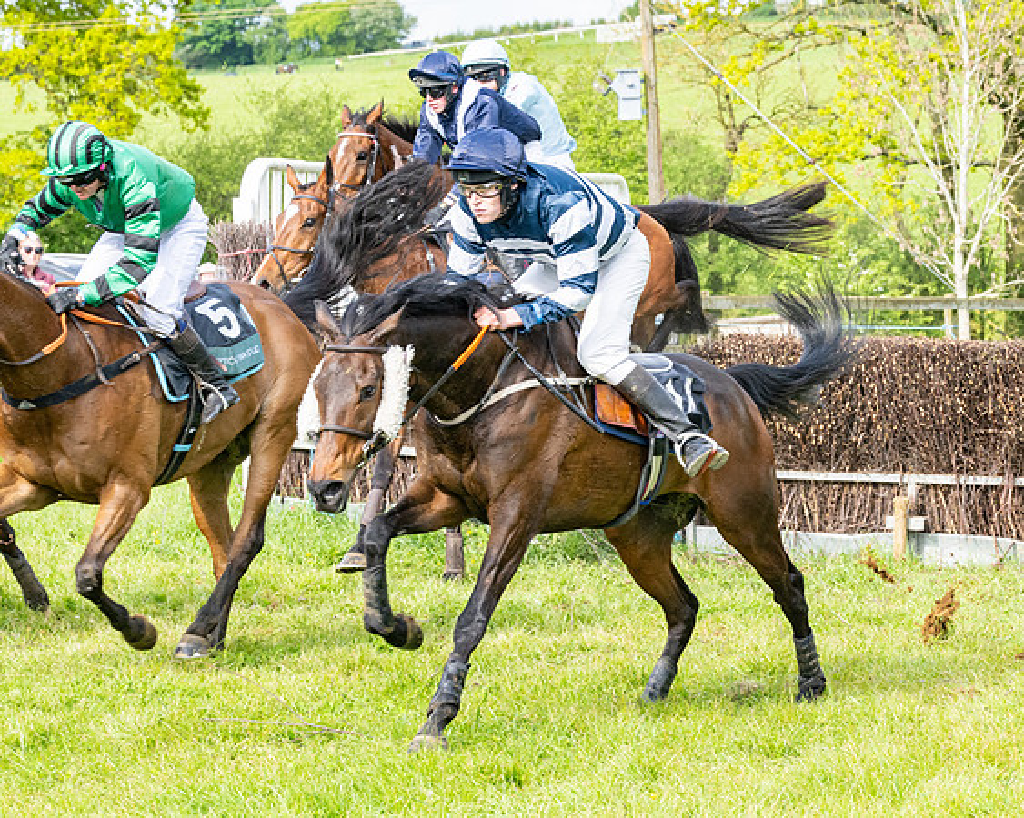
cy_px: 393
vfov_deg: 10.7
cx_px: 752
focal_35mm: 145
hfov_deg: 13.3
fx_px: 4383
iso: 400
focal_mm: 70
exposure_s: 1/1000
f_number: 5.6
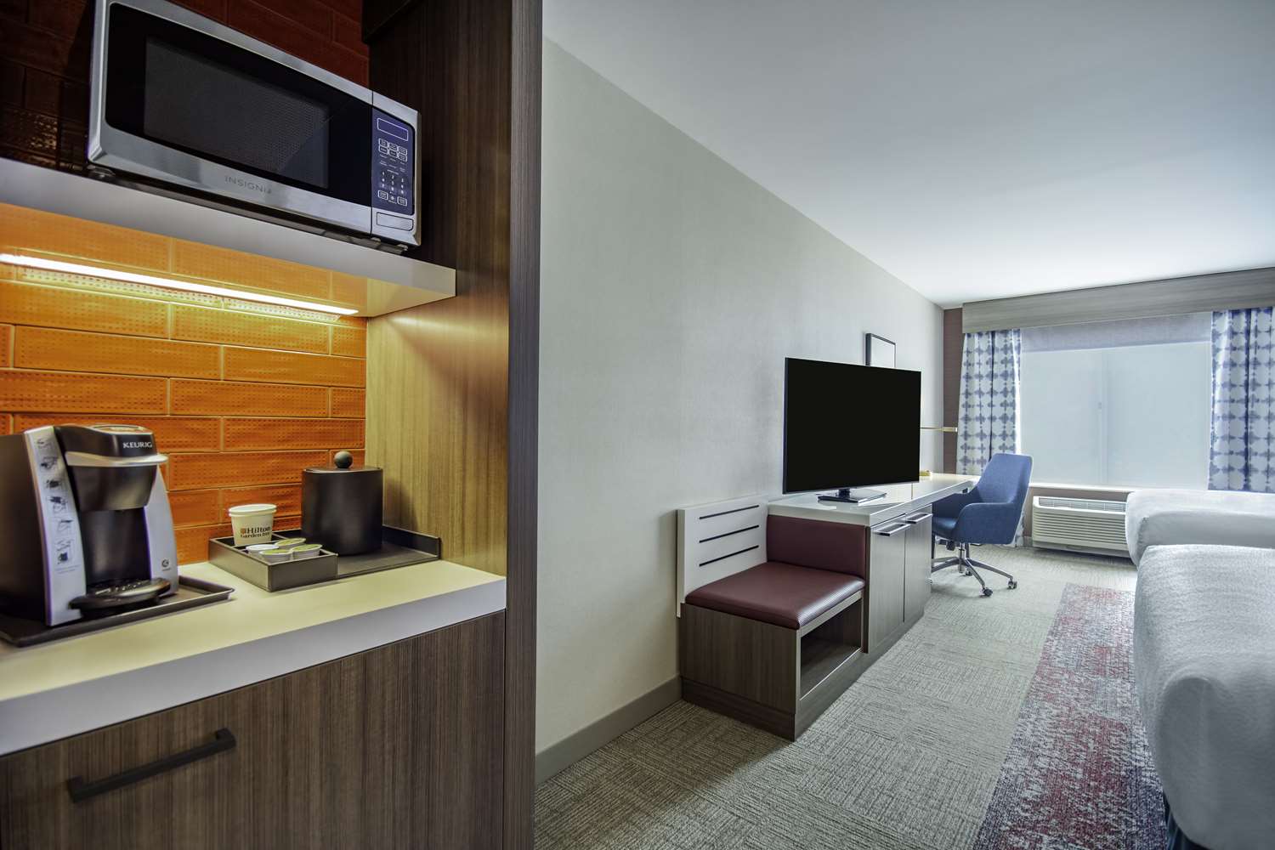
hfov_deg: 92.4
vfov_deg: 69.7
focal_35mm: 17
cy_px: 425
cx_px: 638
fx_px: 611
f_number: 7.1
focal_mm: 11.5
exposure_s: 1/8
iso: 250
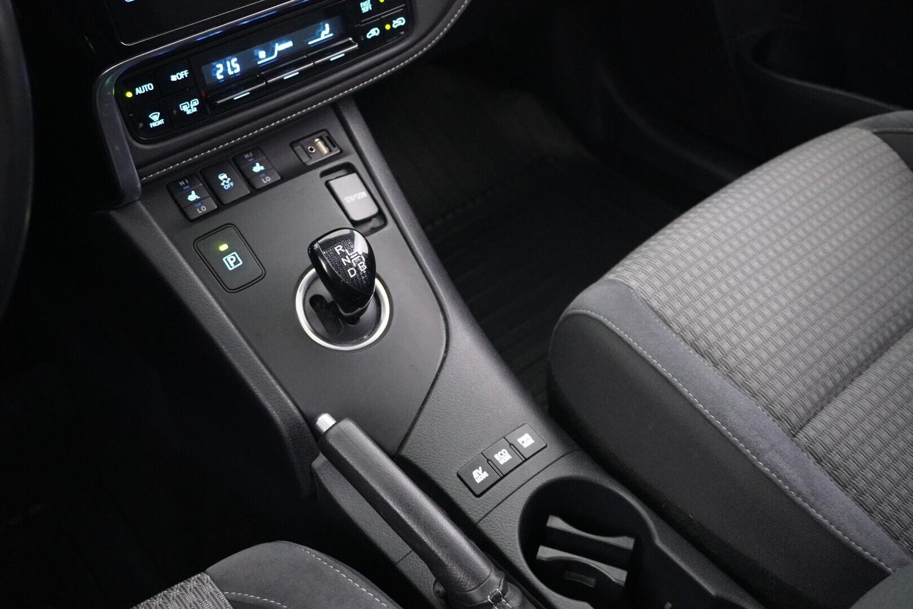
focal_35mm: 34
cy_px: 304
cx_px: 456
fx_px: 875
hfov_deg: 55.1
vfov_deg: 38.4
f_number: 4
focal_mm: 23
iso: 6400
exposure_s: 1/13
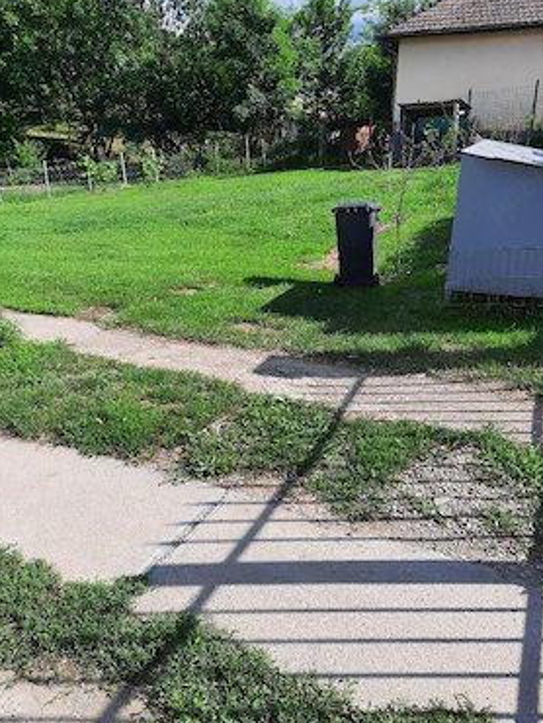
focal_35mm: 27
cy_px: 348
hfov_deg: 51.4
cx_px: 285
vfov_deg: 65.3
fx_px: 564
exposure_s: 1/909
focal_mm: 4.6
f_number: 2
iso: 32
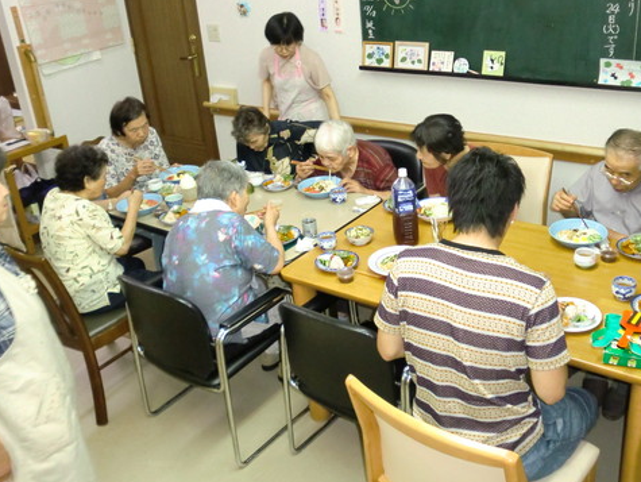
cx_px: 371
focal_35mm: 35
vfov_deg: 40.7
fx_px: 649
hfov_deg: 52.4
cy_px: 211
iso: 400
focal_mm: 4.65
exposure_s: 1/60
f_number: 2.6
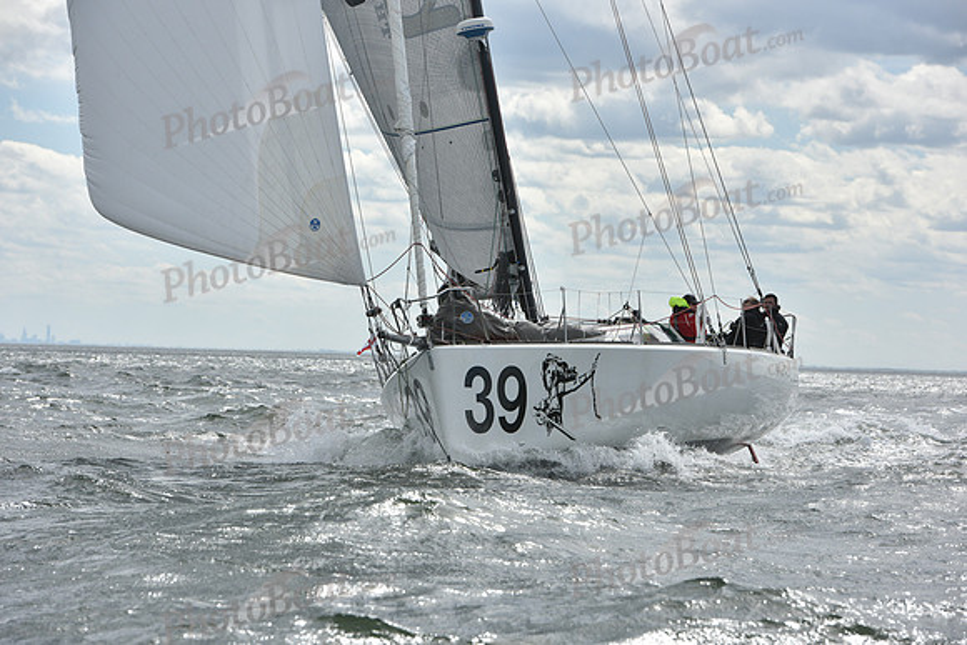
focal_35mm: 170
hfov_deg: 12.1
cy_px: 322
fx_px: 4567
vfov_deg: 8.1
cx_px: 484
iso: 320
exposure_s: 1/1000
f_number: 10
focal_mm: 170
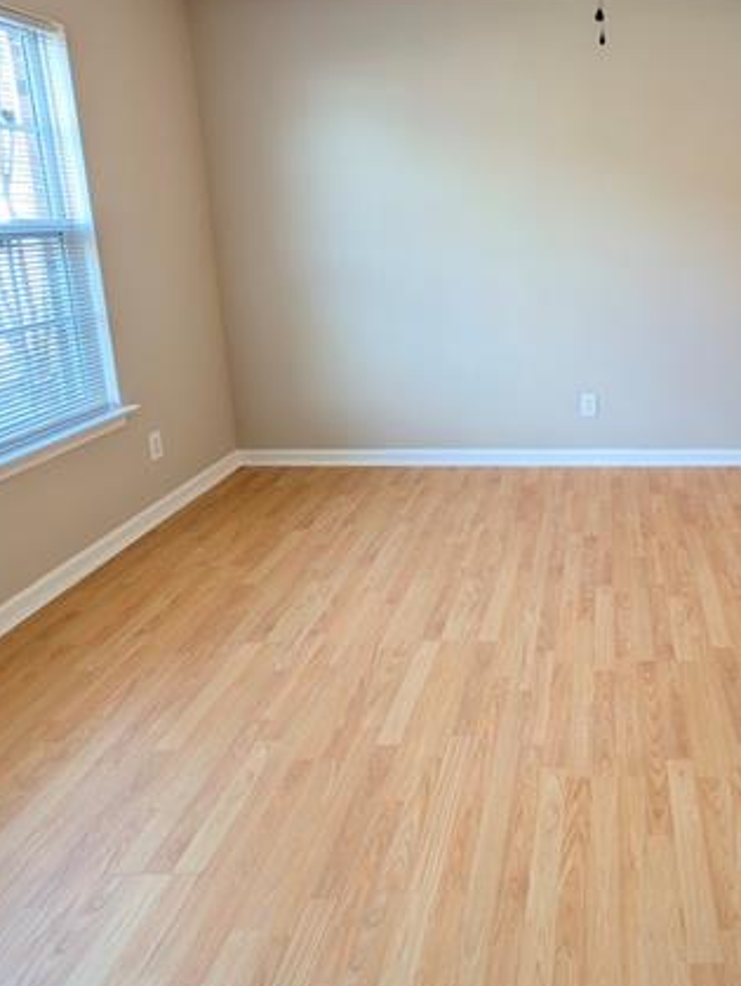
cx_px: 614
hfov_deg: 55.9
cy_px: 344
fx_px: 627
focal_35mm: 22
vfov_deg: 74.4
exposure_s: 1/42.3
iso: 37
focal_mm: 2.02
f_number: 1.7
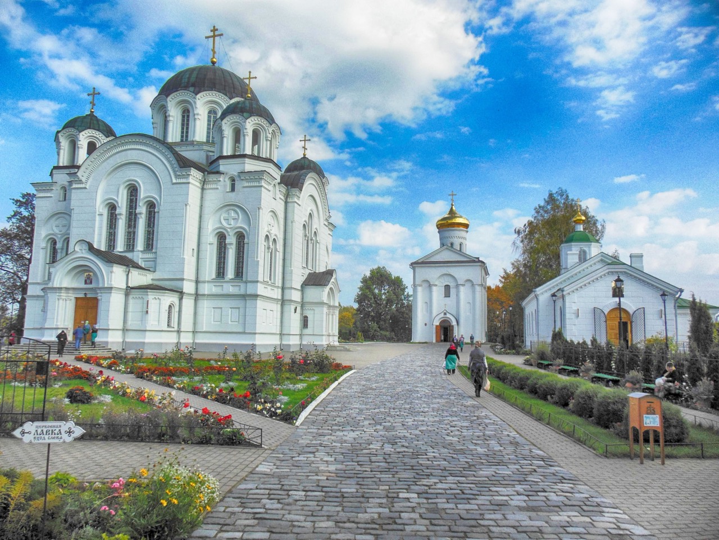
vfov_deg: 54.9
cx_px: 360
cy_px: 270
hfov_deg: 69.4
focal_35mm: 25
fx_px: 519
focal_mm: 4.5
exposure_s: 1/2000
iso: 125
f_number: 3.2
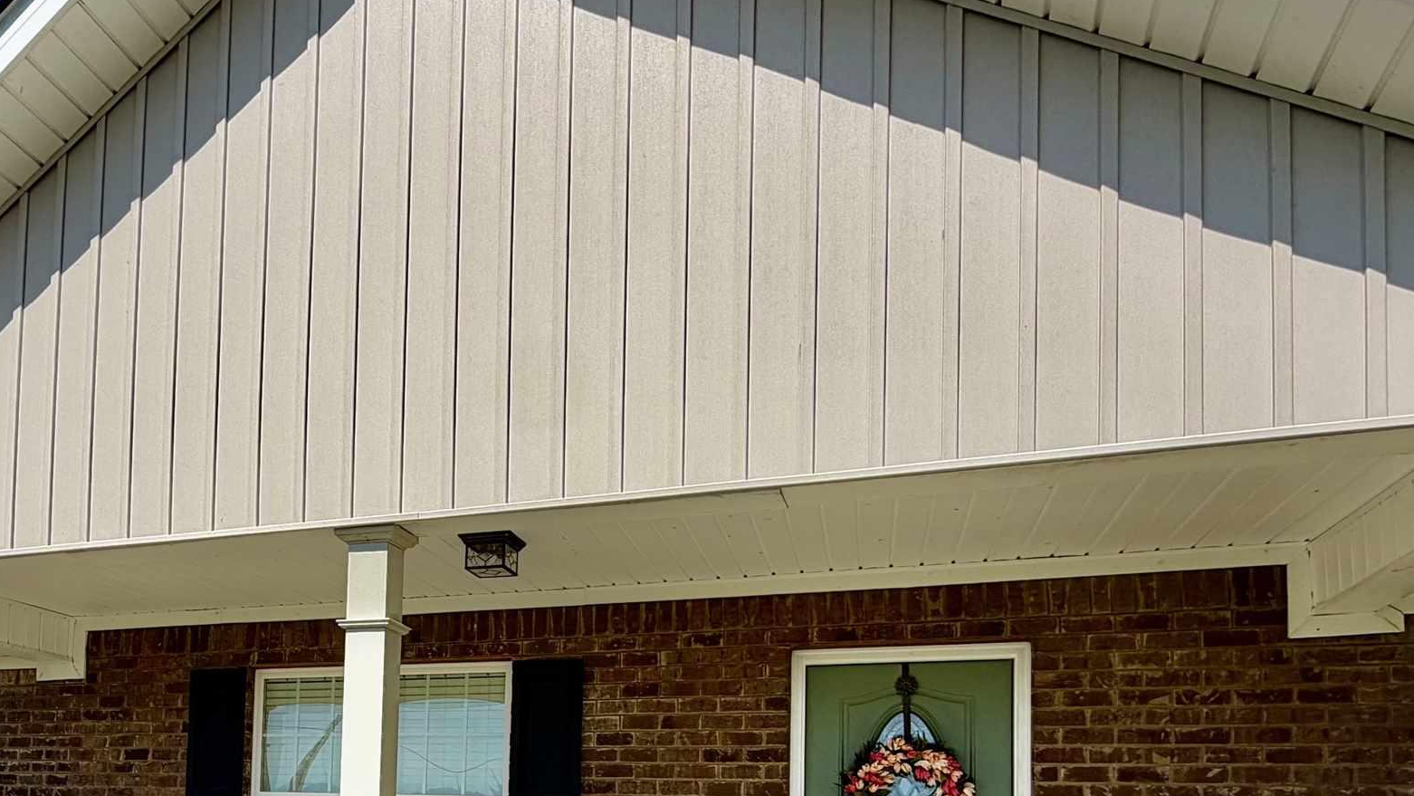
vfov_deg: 35.6
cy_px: 776
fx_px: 1125
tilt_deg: +2.4
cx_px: 416
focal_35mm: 30
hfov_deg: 61.9
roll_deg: -2.2
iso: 20
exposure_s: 1/1368
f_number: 2.2
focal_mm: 2.22
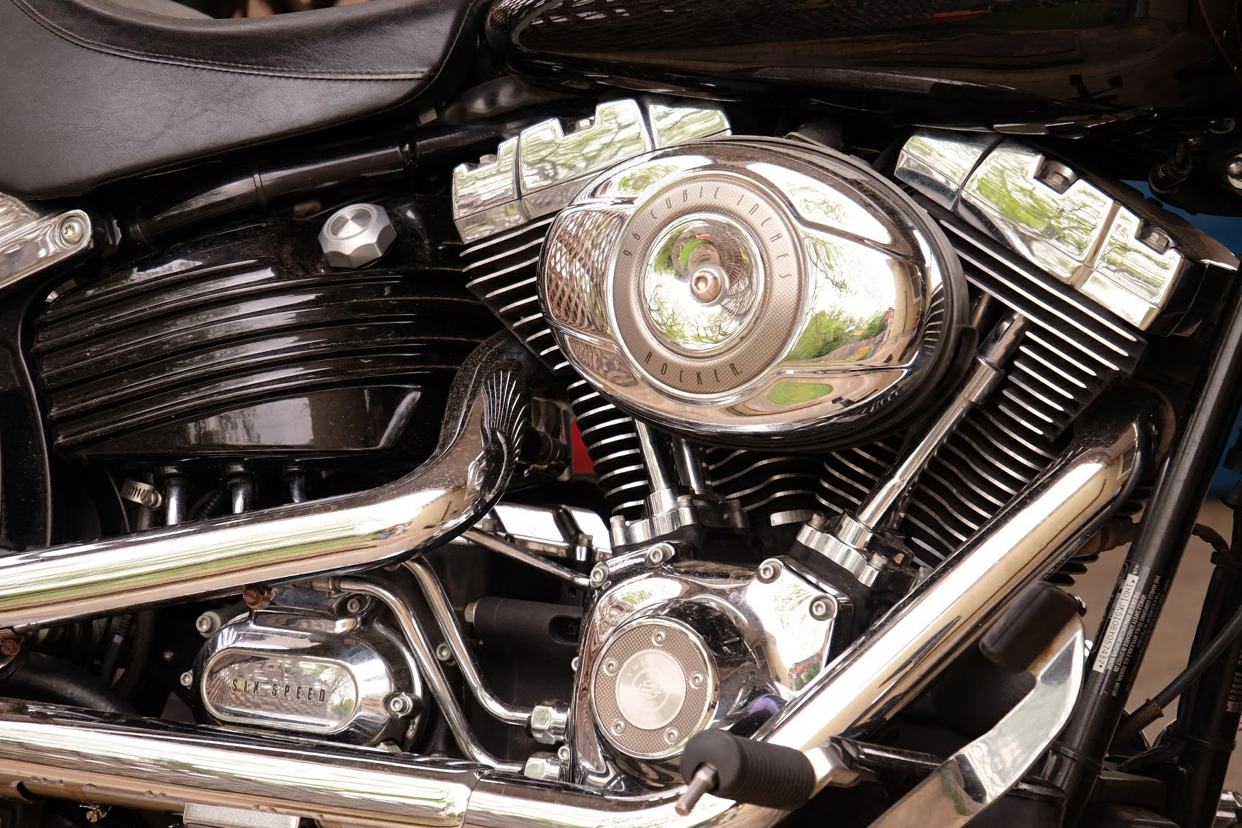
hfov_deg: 10.1
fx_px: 7003
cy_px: 414
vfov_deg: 6.8
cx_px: 621
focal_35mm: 203
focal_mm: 135
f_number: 5.6
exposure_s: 1/60
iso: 500
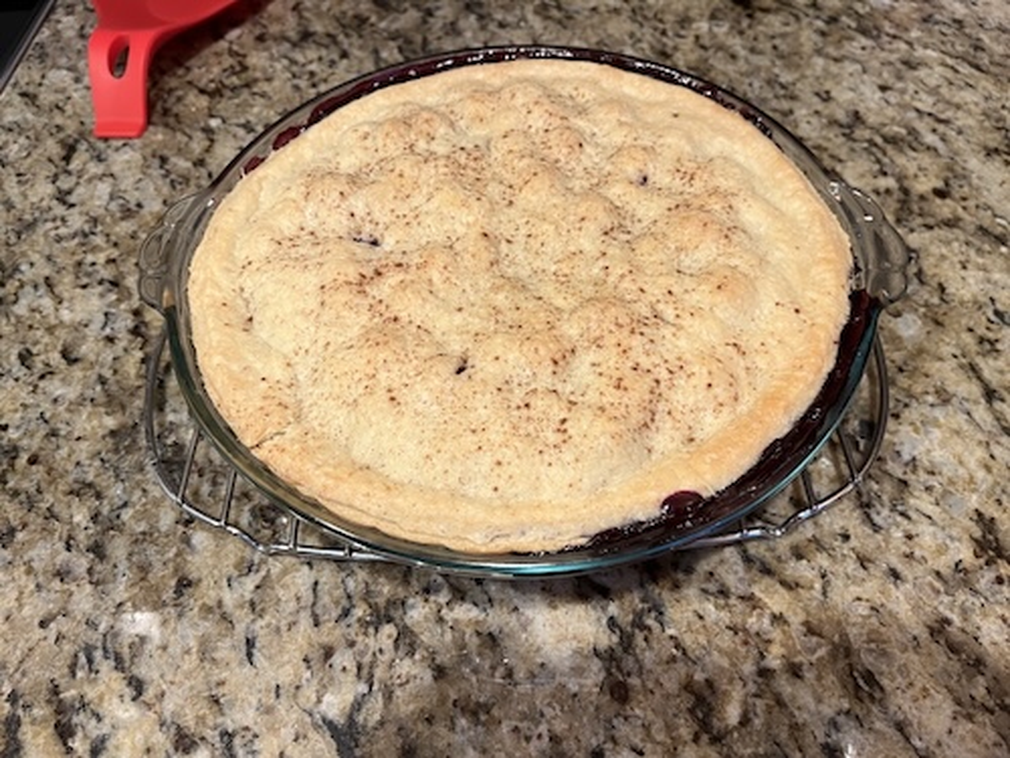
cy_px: 379
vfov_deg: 53.1
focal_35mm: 26
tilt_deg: -54.9
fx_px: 759
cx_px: 505
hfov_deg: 67.3
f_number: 1.6
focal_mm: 5.1
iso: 125
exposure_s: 1/60
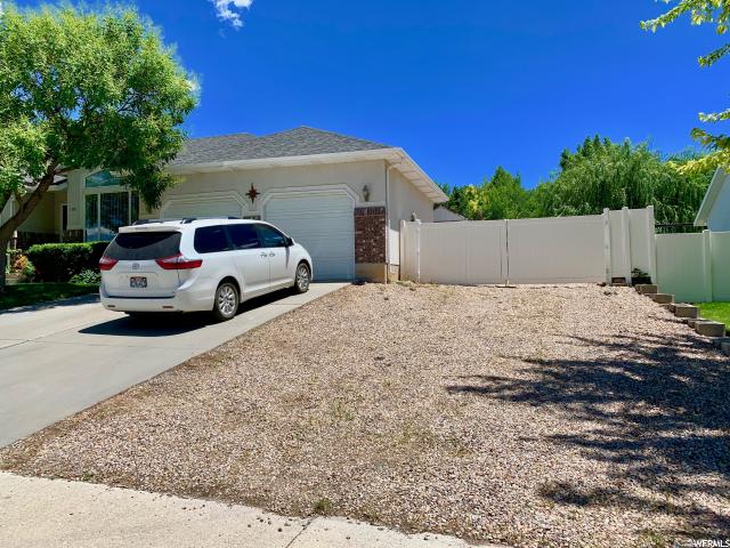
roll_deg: +0.2
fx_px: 548
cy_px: 274
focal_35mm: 26
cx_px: 365
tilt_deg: +1.9
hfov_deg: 67.3
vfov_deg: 53.1
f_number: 1.8
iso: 25
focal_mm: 4.25
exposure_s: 1/2681
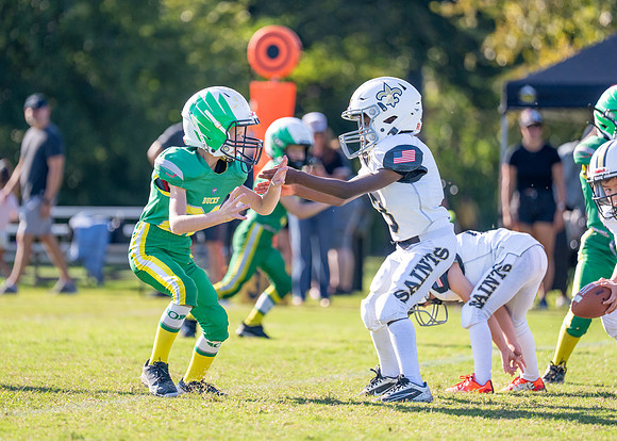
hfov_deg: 8.1
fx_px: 4347
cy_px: 196
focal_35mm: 248
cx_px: 264
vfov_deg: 5.8
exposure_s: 1/2500
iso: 250
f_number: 2.8
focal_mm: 185
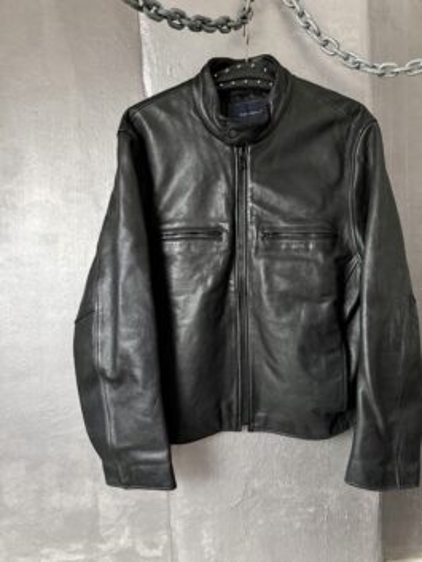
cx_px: 211
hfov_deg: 56.8
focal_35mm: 24
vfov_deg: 71.6
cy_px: 281
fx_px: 390
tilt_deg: -3.7
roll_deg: +0.3
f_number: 1.78
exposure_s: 1/33
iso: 1000
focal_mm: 6.76
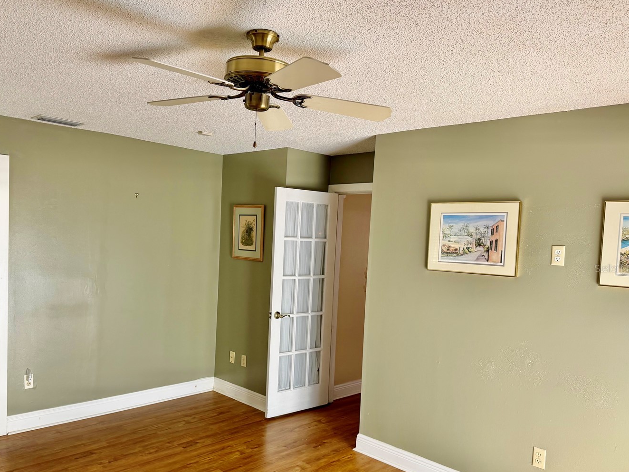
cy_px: 268
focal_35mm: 29
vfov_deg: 48.1
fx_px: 527
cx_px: 259
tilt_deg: -4.5
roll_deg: -2.7
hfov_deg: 61.3
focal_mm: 6.76
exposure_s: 1/121
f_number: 1.78
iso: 125
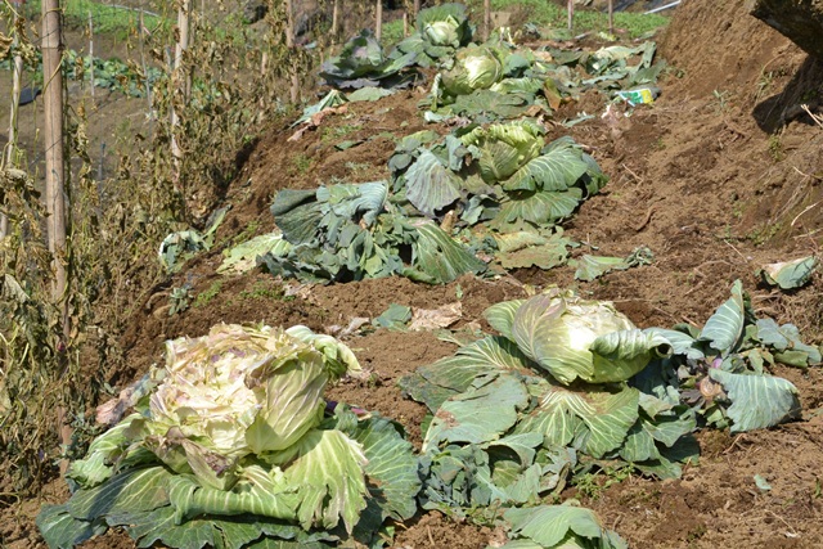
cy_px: 274
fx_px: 1783
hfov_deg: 26.0
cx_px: 412
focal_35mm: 78
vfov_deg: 17.5
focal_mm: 52
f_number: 20
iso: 400
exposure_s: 1/250
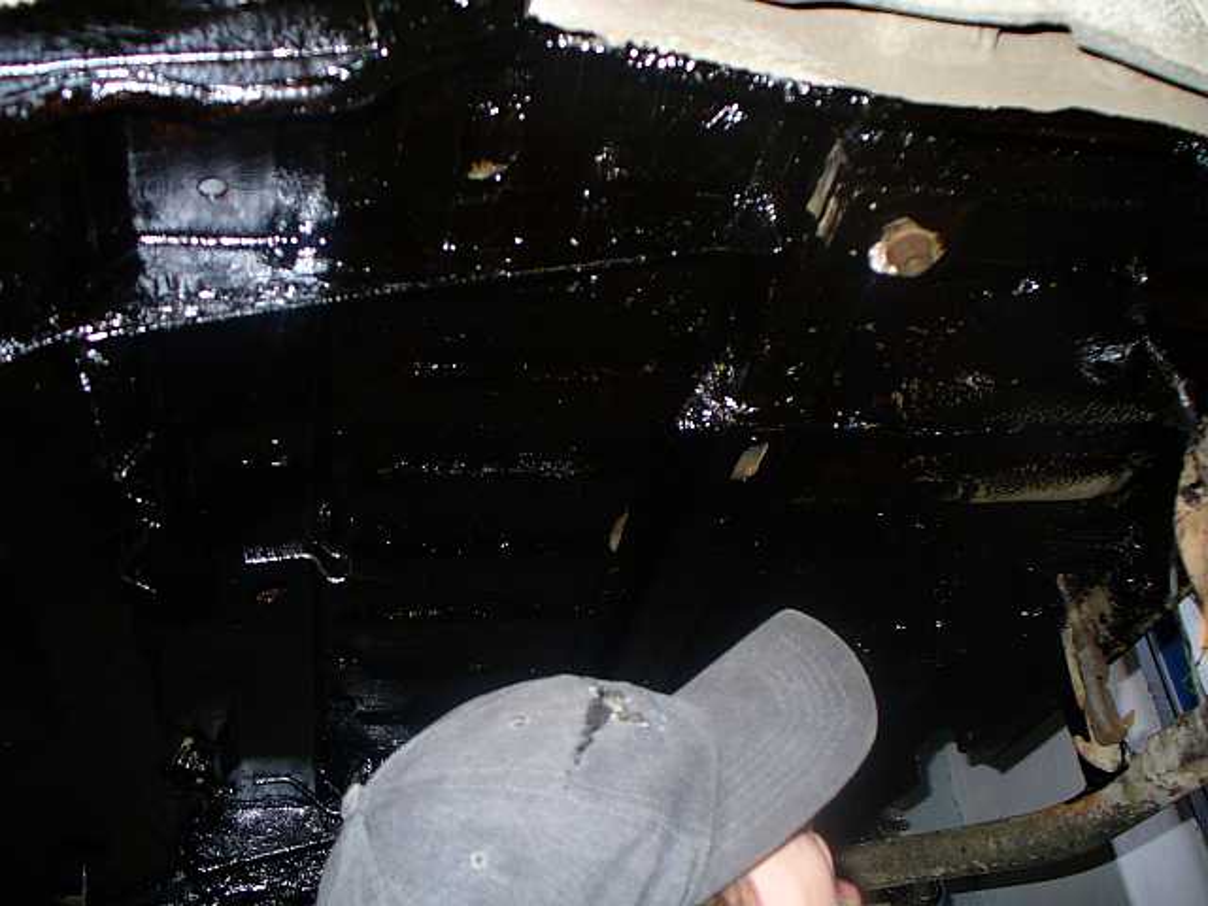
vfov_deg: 38.7
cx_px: 604
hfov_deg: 50.1
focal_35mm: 37
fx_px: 1291
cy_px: 453
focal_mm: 6.1
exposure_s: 1/60
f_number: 2.8
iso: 100
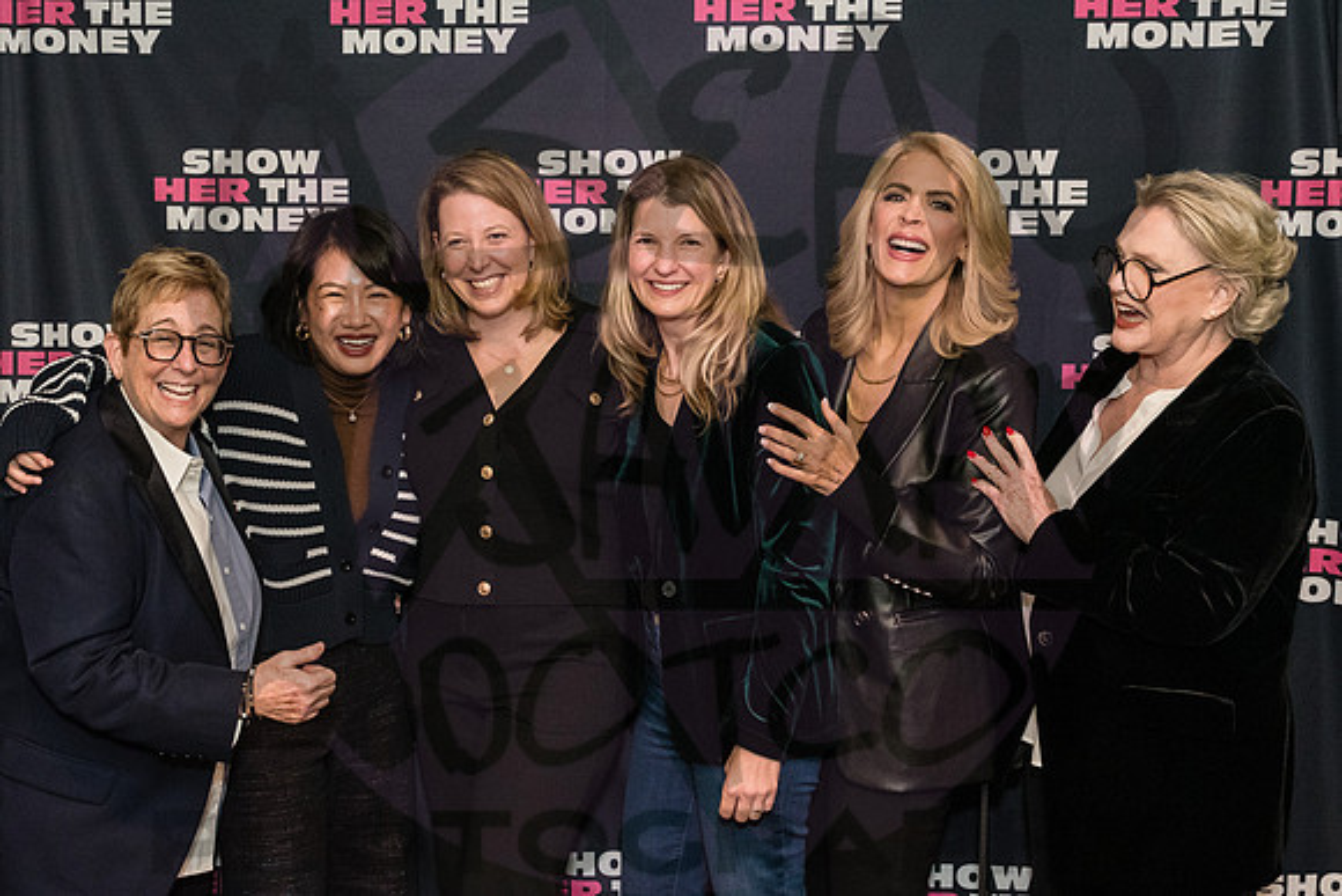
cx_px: 553
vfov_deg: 30.2
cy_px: 426
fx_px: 1660
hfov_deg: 43.9
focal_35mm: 45
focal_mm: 29
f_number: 4
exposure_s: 1/200
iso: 3200
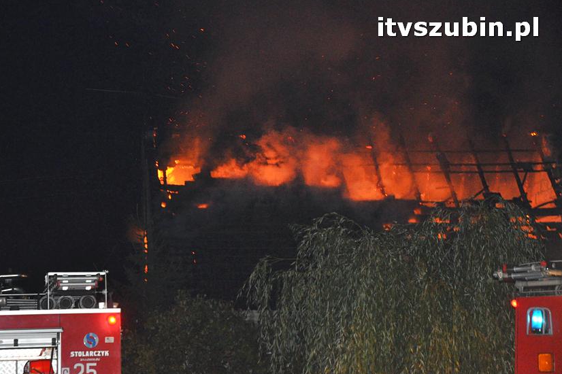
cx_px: 274
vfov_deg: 12.7
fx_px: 1685
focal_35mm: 108
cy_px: 187
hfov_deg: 18.9
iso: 3200
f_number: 5.6
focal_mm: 70
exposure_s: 1/60
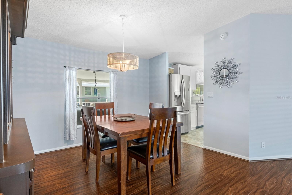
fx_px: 158
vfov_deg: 63.2
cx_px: 146
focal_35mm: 20
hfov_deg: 85.4
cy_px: 98
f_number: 8
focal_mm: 13
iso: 500
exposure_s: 1.3
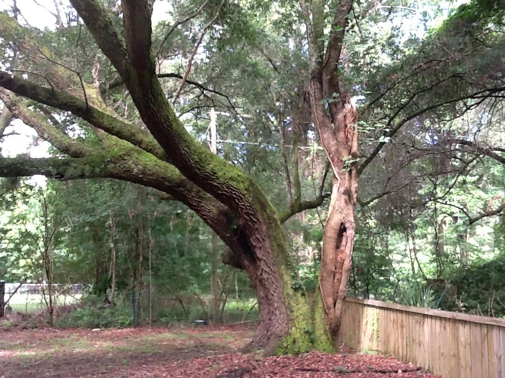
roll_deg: +0.8
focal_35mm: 44
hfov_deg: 42.9
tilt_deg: +9.1
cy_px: 189
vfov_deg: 32.9
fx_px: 642
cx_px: 252
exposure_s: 1/50
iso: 50
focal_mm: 2.03
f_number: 2.4
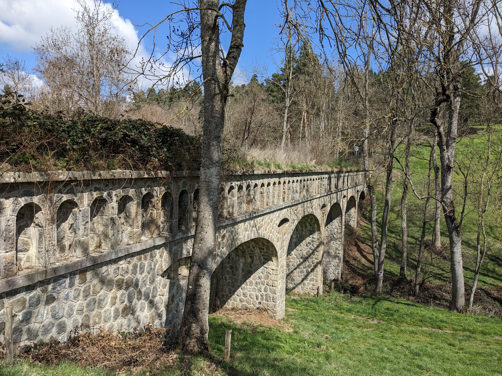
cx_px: 251
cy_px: 188
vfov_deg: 51.4
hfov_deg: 65.3
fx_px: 392
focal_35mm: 27
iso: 53
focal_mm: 4.38
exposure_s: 1/2933
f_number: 1.73
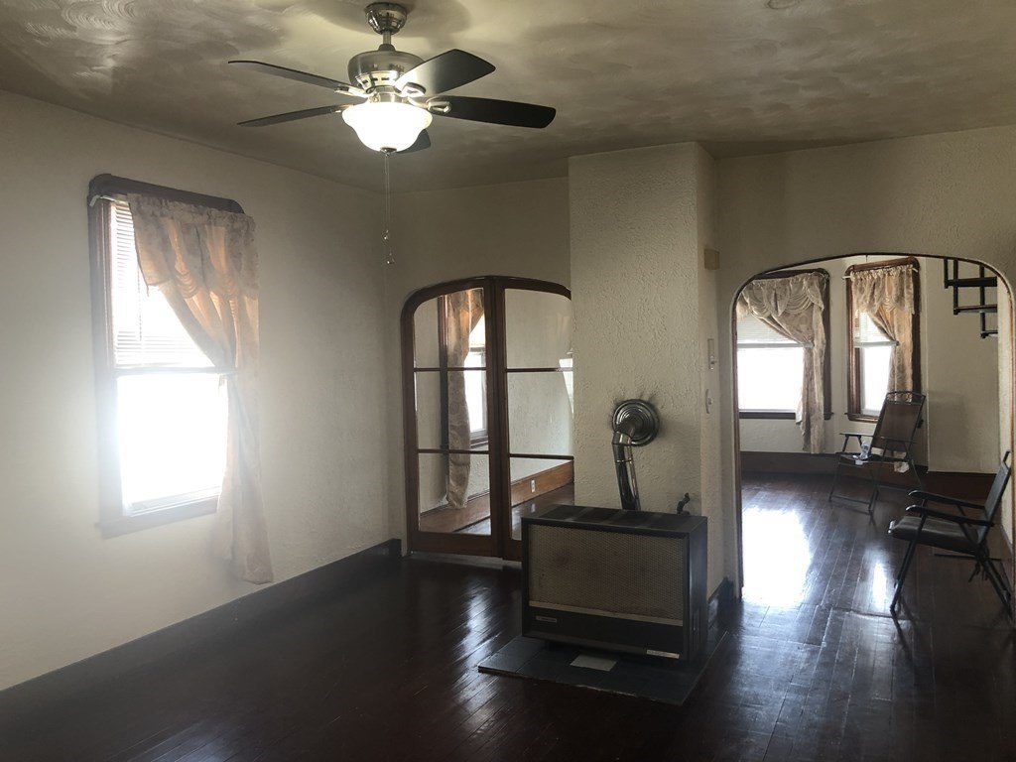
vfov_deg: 49.7
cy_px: 381
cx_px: 508
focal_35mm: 28
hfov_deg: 63.4
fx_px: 822
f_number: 1.8
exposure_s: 1/30
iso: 32
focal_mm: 3.99
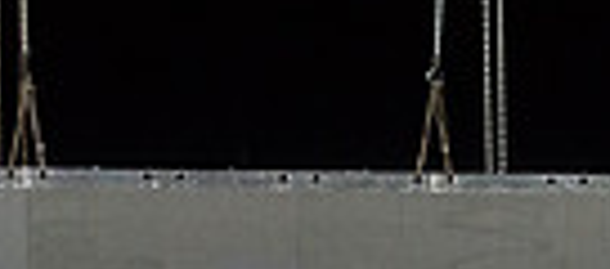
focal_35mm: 213
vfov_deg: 4.6
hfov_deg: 10.6
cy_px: 631
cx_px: 422
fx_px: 3282
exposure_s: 1/160
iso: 4000
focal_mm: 44
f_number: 5
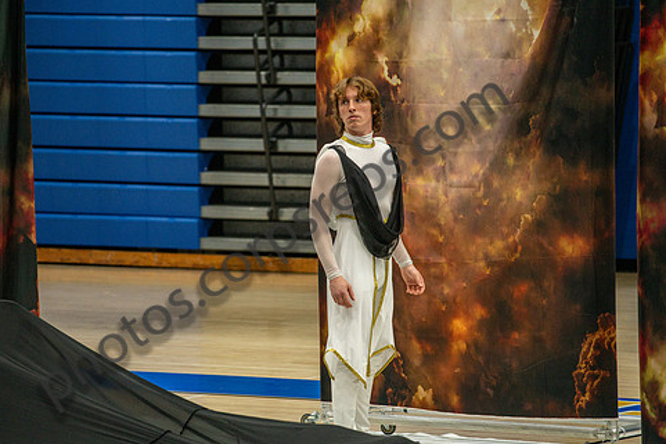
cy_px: 244
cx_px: 296
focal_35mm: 241
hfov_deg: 8.5
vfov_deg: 5.7
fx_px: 4460
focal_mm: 200
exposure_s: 1/500
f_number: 4
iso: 4000
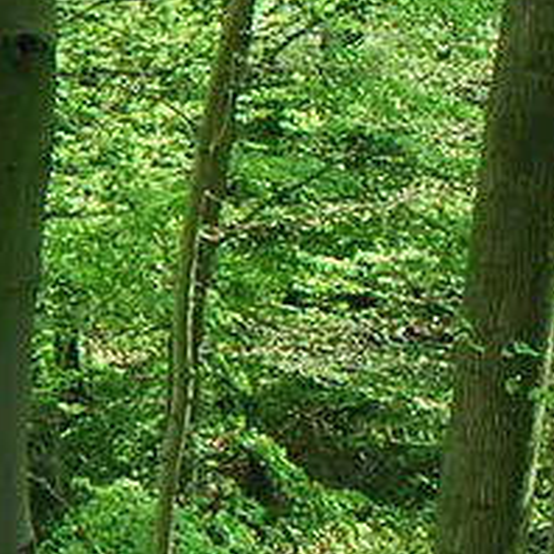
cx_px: -1195
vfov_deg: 11.6
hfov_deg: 9.0
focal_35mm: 150
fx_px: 2716
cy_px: 411
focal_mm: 18
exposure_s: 1/60
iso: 200
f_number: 7.1
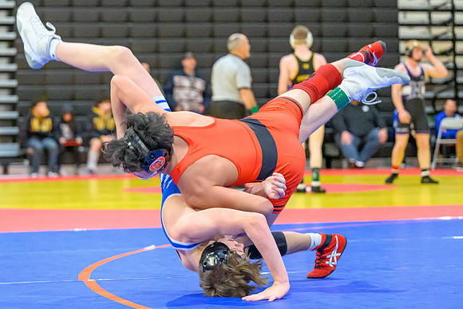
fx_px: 1654
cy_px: 116
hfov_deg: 15.9
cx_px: 110
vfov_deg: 10.7
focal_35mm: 129
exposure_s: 1/800
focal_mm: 77
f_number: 2.8
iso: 14400
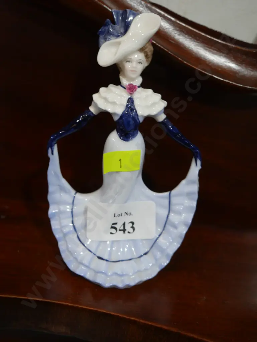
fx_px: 415
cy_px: 171
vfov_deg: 44.8
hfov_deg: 34.4
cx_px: 128
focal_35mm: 42
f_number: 4.6
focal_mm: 21
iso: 400
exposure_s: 1/60
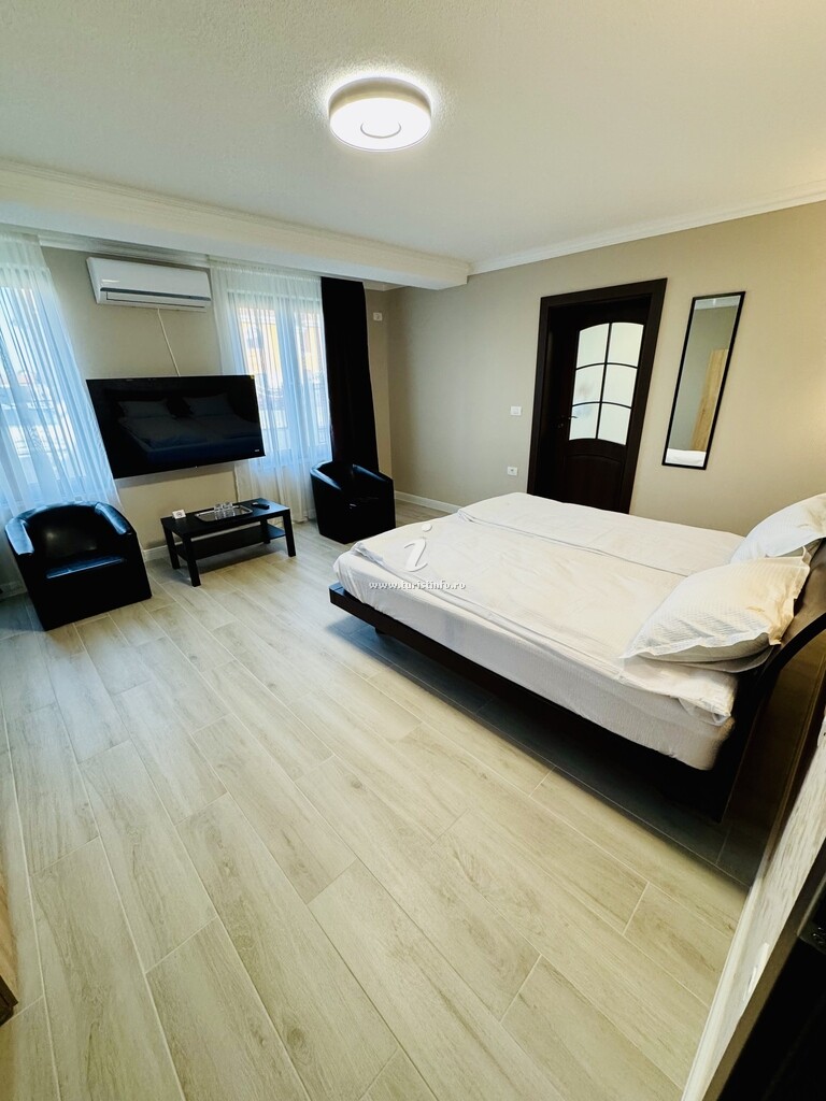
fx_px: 445
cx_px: 413
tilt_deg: -20.4
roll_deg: +1.5
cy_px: 550
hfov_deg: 85.7
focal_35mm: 14
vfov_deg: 102.1
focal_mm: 2.22
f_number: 2.2
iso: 250
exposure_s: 1/100
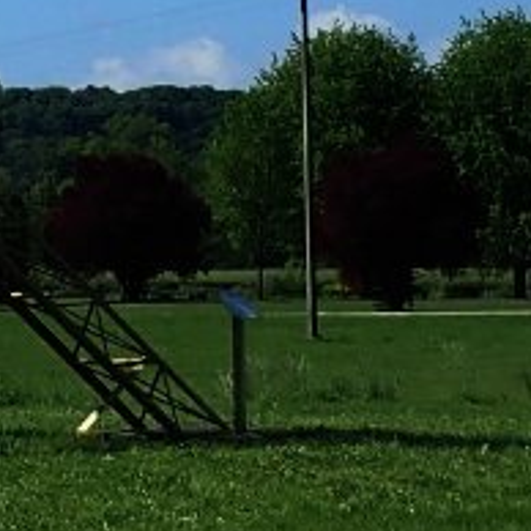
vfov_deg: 9.0
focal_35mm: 191
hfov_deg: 9.0
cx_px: -192
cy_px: -134
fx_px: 3315
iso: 100
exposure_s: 1/160
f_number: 10
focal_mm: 6.42
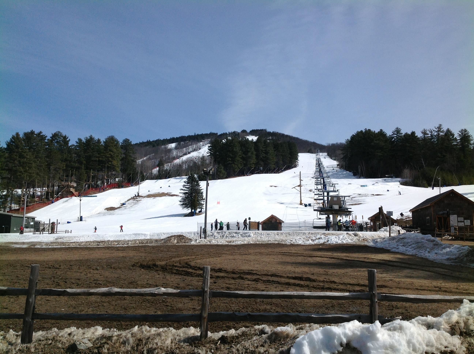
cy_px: 177
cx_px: 237
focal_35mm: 35
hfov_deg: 52.7
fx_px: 479
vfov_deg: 40.6
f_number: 2.4
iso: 64
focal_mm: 4.28
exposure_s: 1/5051
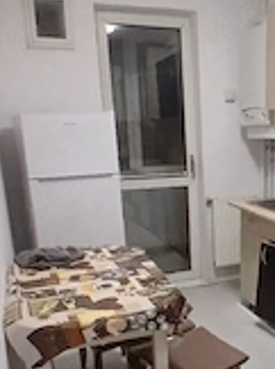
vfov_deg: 44.1
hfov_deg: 32.7
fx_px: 446
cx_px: 243
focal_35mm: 42
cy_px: 253
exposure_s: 1/33.3
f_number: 2.2
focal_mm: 1.4
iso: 250
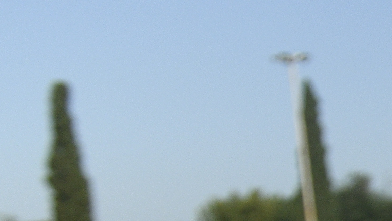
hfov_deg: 7.9
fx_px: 2183
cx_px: 1402
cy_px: 691
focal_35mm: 210
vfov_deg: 5.4
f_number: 5
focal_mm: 28
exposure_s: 1/5000
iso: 500
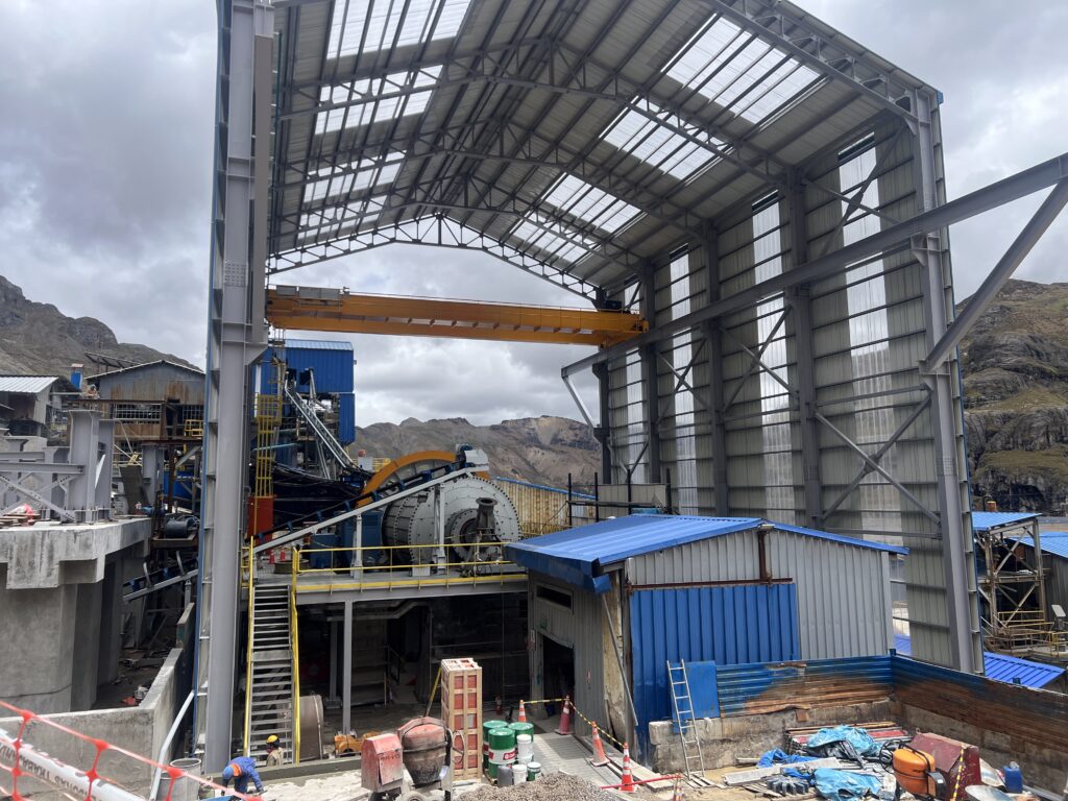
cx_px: 534
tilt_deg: +6.7
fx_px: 802
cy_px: 400
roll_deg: +0.2
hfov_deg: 67.3
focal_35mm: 26
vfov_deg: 53.1
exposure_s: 1/4831
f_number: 1.5
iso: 50
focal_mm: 5.7
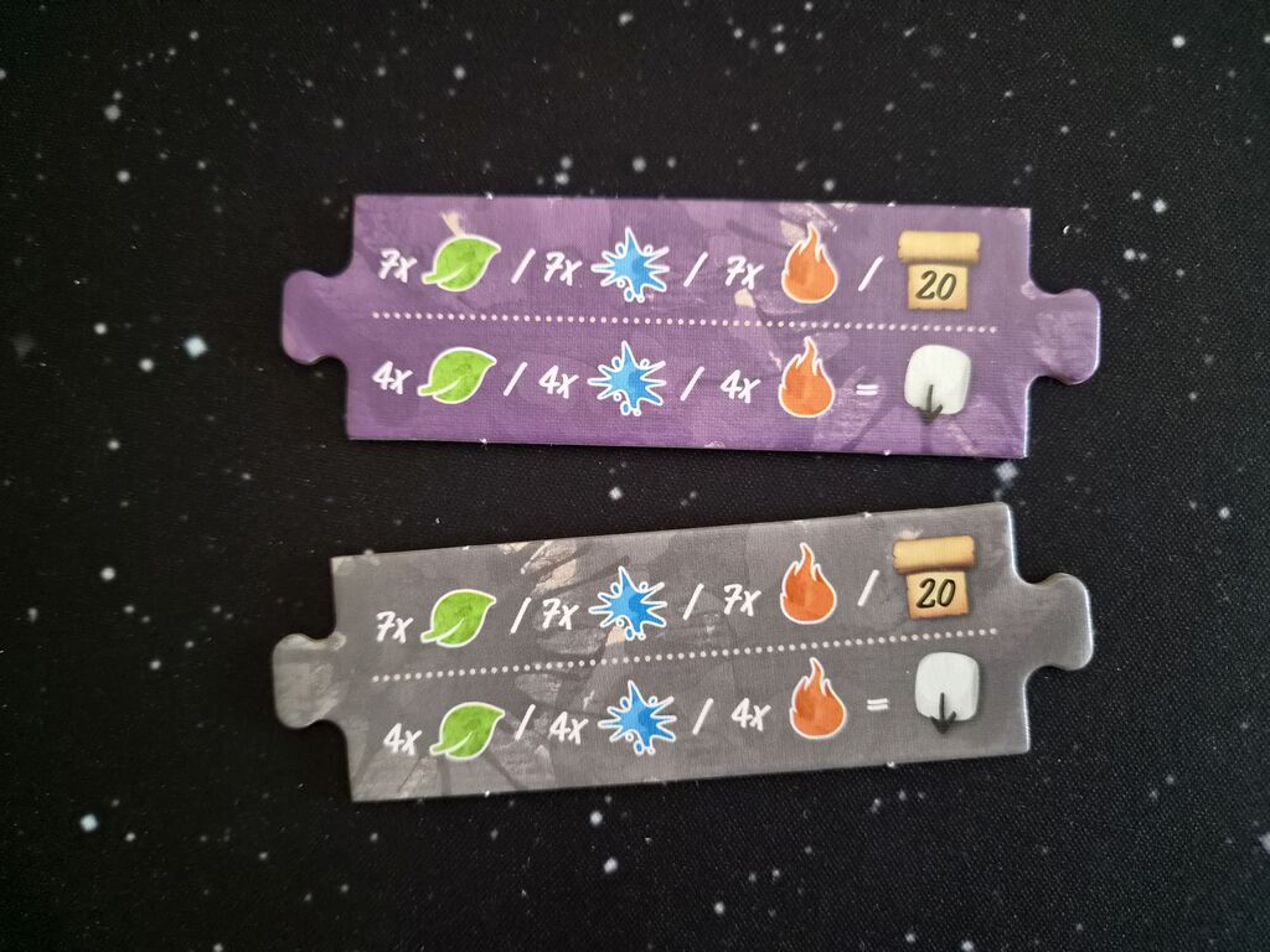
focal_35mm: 23
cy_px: 476
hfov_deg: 73.9
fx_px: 844
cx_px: 635
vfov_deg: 58.9
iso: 1600
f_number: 1.8
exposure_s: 1/100
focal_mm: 5.4
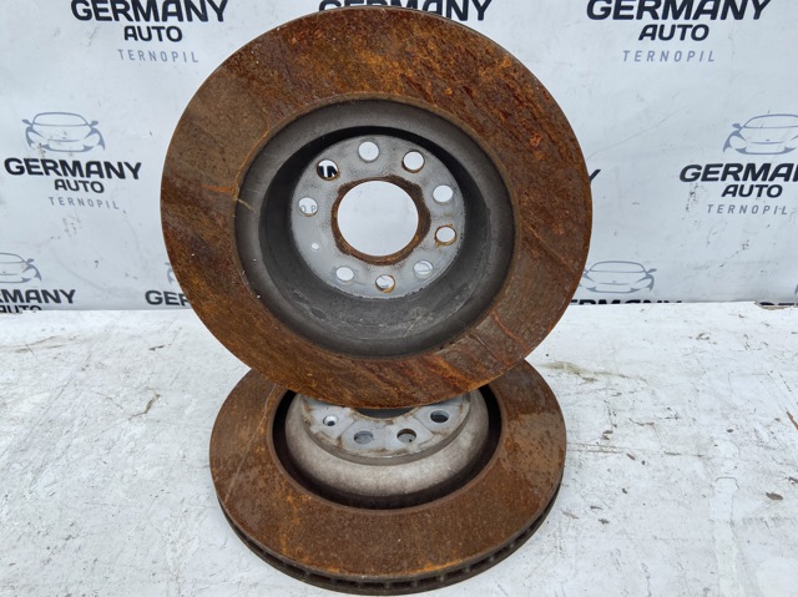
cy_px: 298
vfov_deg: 53.0
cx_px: 399
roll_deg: +1.3
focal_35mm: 26
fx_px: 599
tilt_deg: -30.4
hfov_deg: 67.3
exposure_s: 1/1484
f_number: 1.8
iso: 32
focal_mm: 4.25
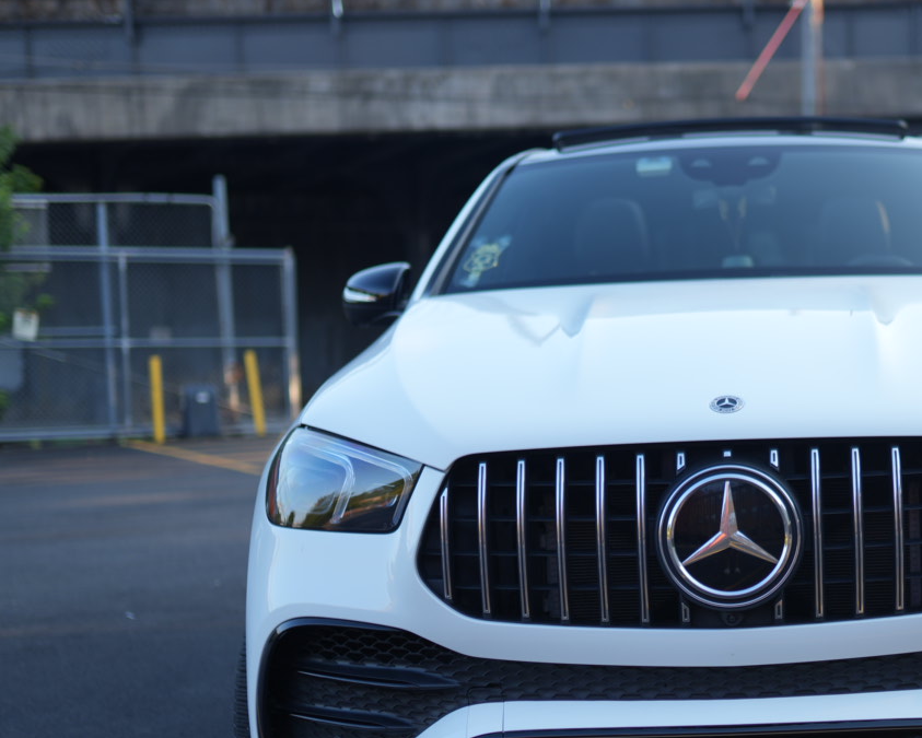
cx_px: 726
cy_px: 518
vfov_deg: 24.1
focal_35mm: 63
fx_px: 1720
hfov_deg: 29.4
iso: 100
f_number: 1.4
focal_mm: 35
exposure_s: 1/1000
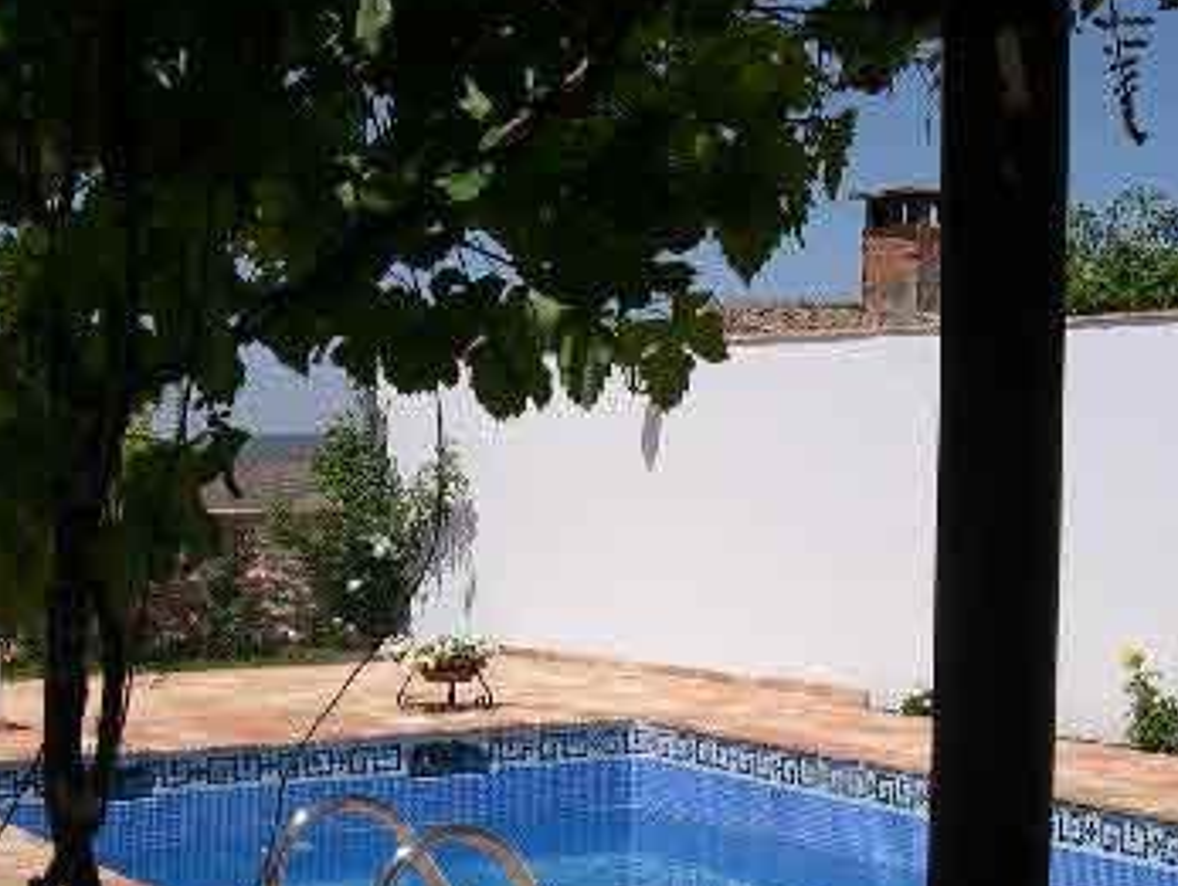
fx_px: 2385
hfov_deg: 27.7
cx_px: 450
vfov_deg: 20.8
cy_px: 716
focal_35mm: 70
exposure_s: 1/367
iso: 100
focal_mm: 8
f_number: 7.6
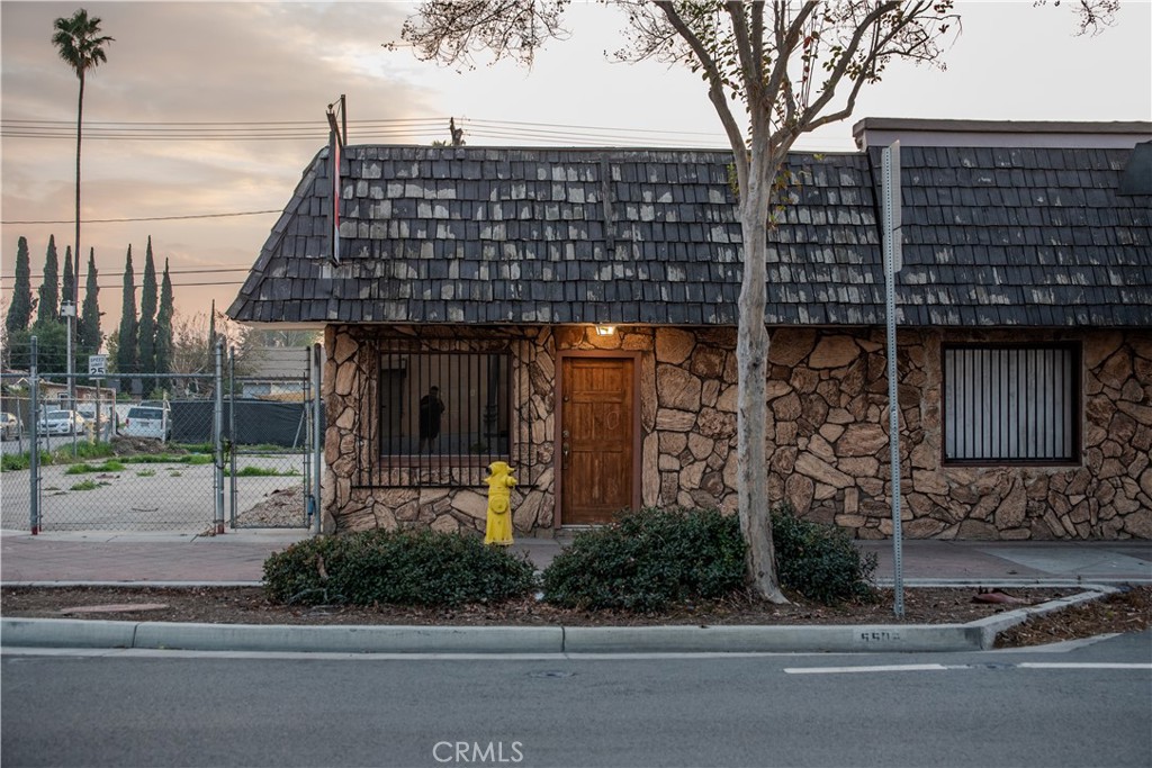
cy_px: 384
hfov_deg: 44.5
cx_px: 576
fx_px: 1408
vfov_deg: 30.5
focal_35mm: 44
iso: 1000
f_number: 4.5
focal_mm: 44
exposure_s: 1/400
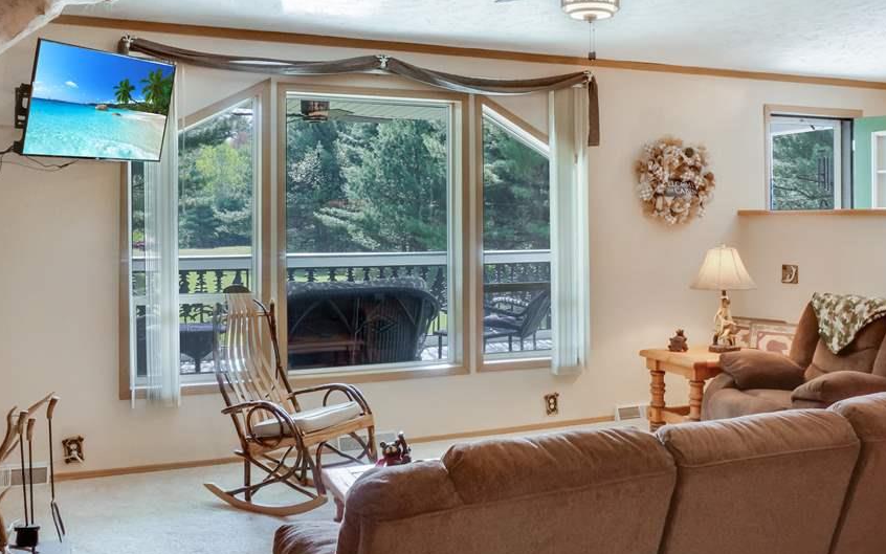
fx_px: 894
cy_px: 160
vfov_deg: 33.9
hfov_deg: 52.6
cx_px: 497
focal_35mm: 37
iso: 100
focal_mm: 16
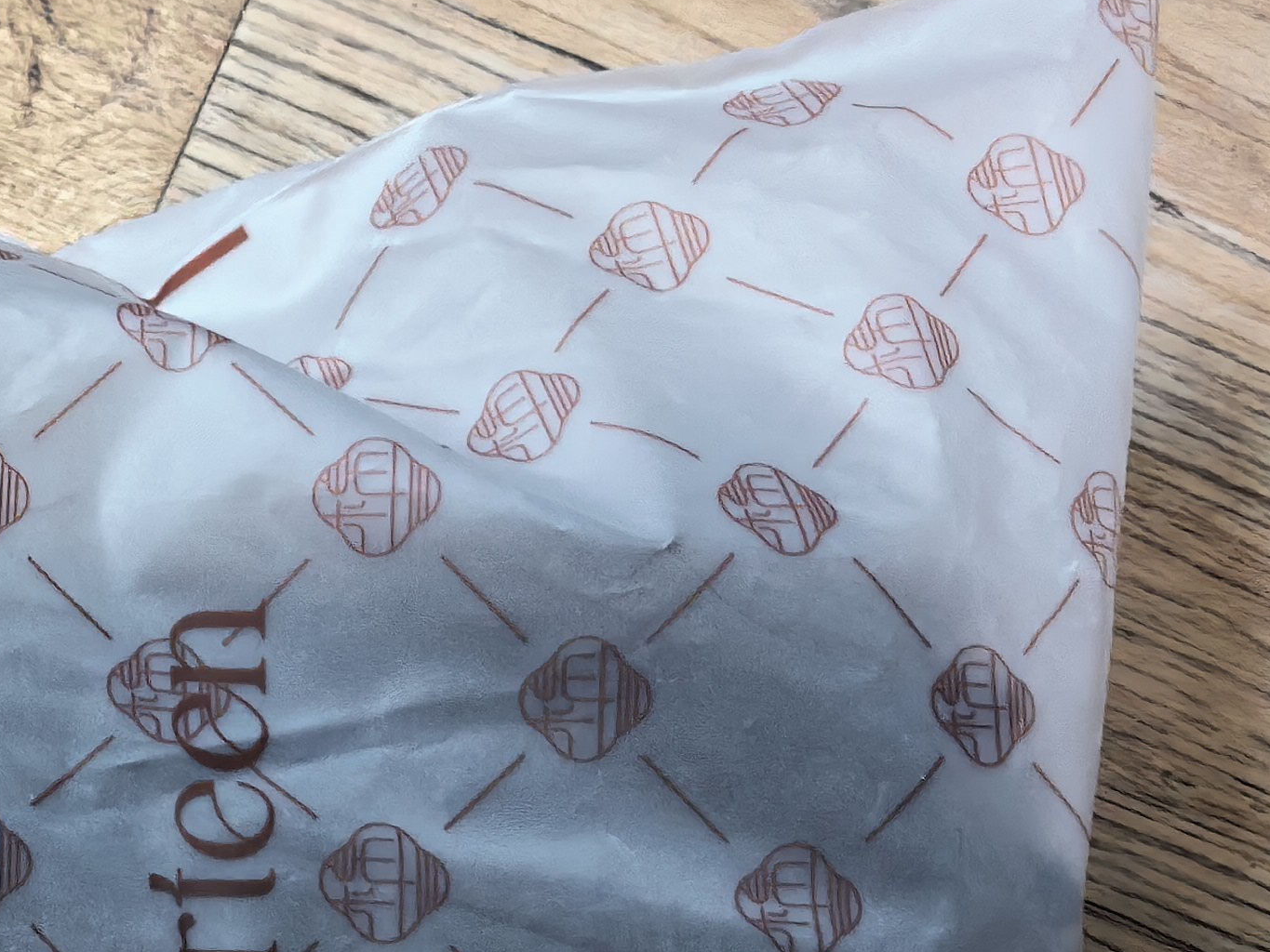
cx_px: -423
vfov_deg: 17.5
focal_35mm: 81
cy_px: 1109
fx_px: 2972
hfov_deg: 21.6
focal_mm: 5.72
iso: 400
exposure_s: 1/100
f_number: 2
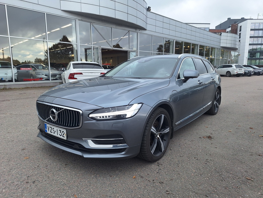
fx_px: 175
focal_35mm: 23
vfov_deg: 58.9
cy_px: 99
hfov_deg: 73.9
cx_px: 132
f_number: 1.8
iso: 40
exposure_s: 1/267
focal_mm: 5.54
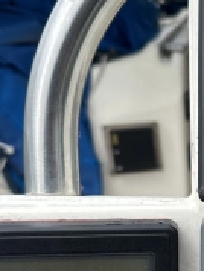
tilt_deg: -27.4
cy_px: 232
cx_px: 297
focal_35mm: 74
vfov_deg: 25.6
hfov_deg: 18.0
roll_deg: +1.4
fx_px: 580
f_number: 1.78
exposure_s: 1/2410
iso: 80
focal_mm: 6.86
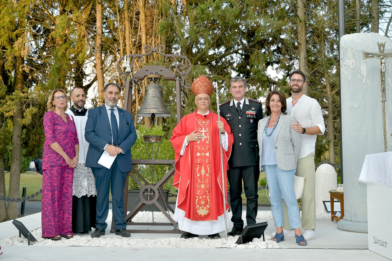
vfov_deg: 31.9
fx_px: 457
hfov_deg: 46.4
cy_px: 130
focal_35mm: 42
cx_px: 196
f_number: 5
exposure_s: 1/160
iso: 100
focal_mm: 28
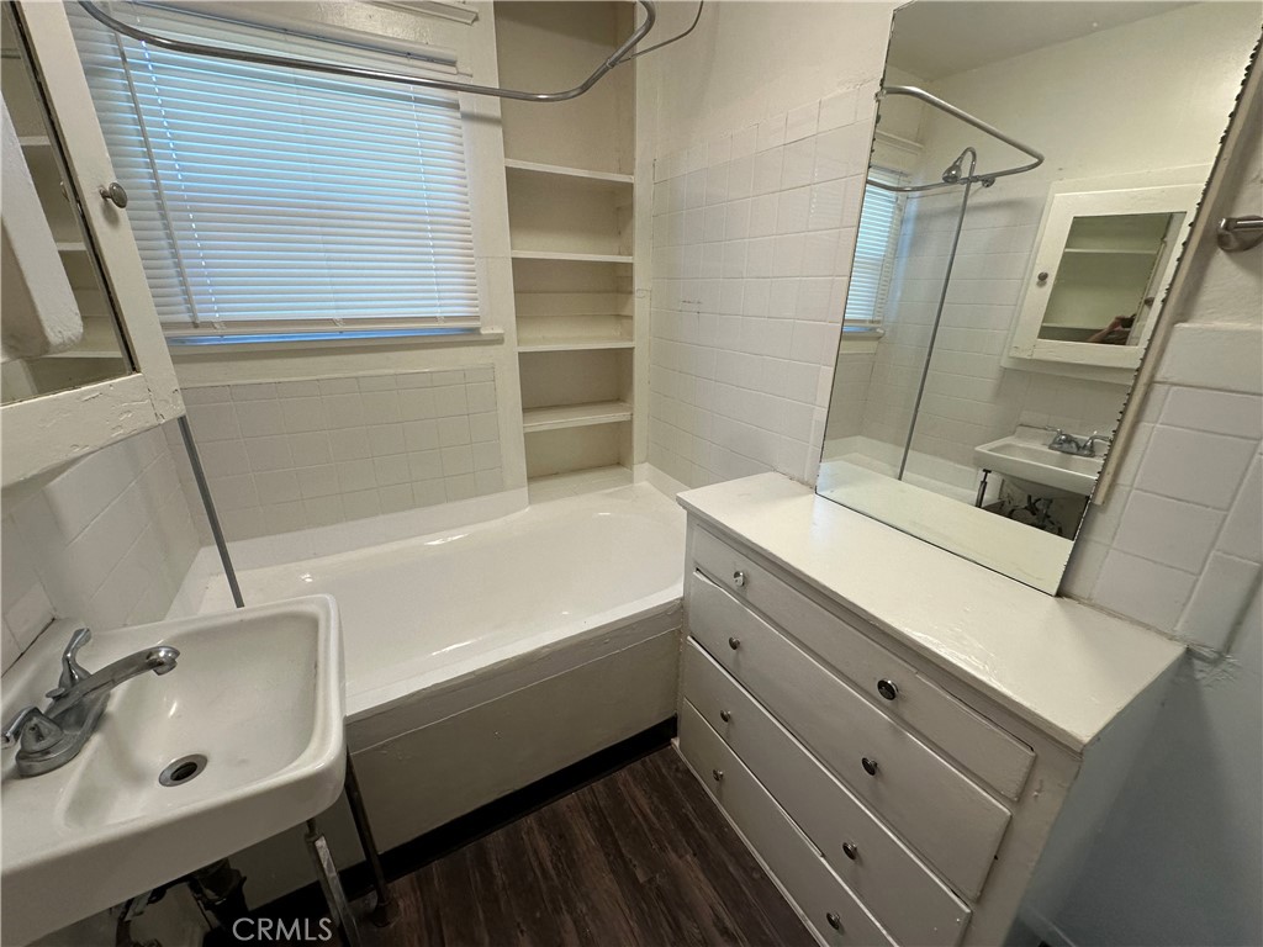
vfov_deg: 85.7
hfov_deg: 102.1
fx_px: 511
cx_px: 632
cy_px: 474
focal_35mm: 14
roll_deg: -0.6
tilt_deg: -18.6
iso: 160
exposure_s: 1/120
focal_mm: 2.22
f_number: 2.2
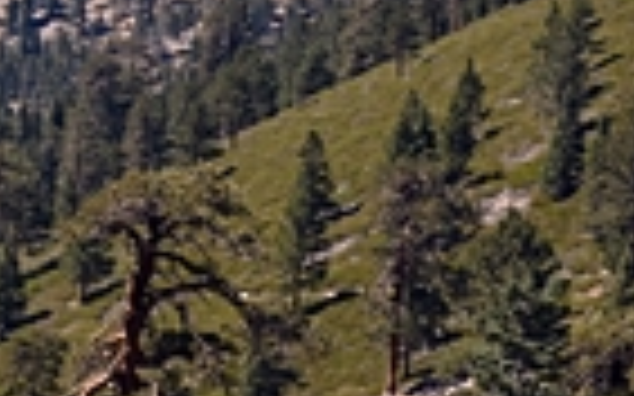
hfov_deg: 11.1
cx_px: -315
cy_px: 58
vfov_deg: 7.2
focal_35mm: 182
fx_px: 3141
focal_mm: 21
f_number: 7.1
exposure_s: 1/320
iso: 100
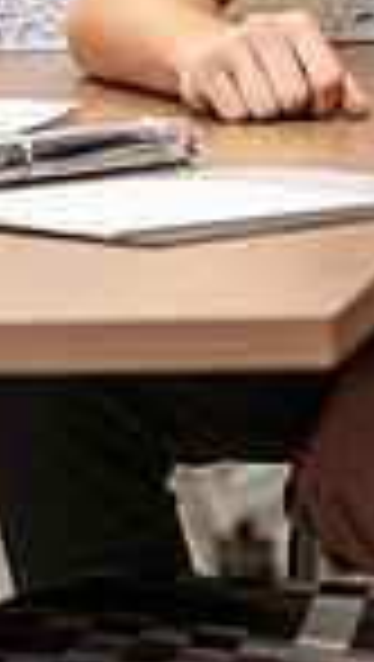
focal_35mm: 496
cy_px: -101
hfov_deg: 2.5
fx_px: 8720
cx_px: -104
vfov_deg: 4.3
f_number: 2.8
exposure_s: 1/200
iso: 800
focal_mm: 120
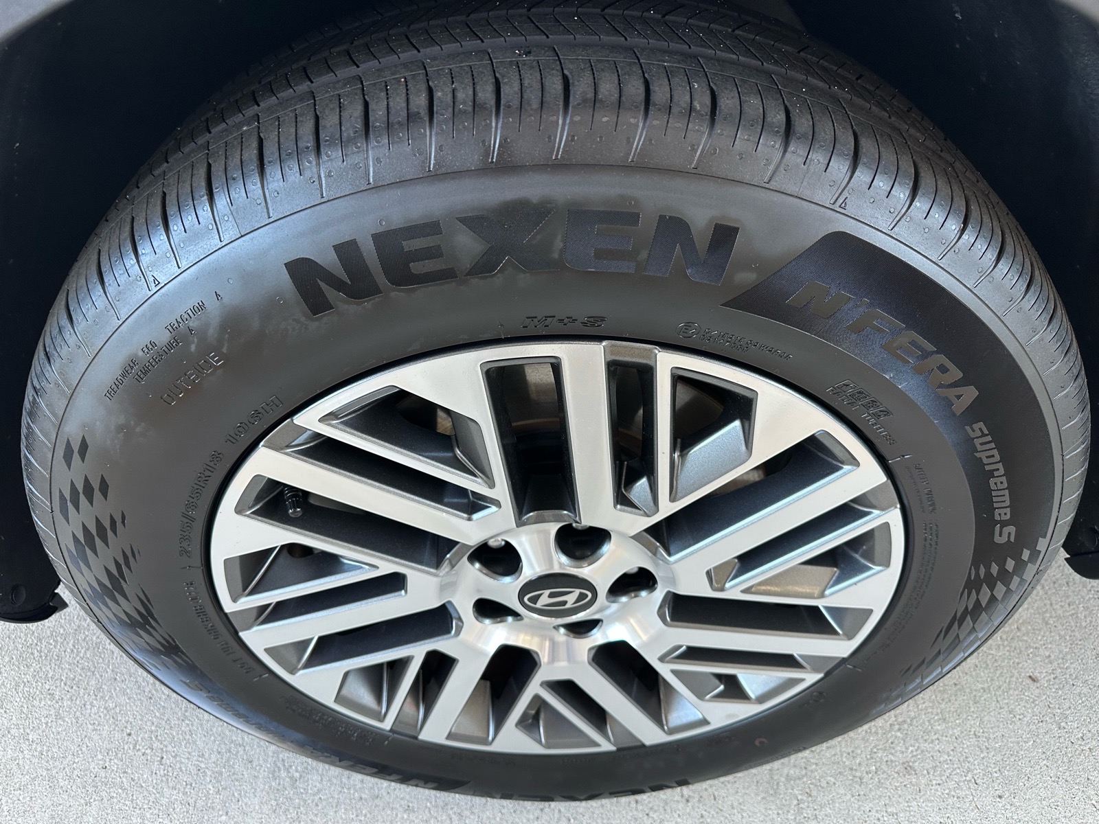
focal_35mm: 24
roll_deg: +2.0
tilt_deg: -42.2
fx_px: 762
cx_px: 550
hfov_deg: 71.6
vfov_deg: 56.8
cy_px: 412
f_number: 1.78
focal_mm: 6.86
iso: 200
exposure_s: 1/60
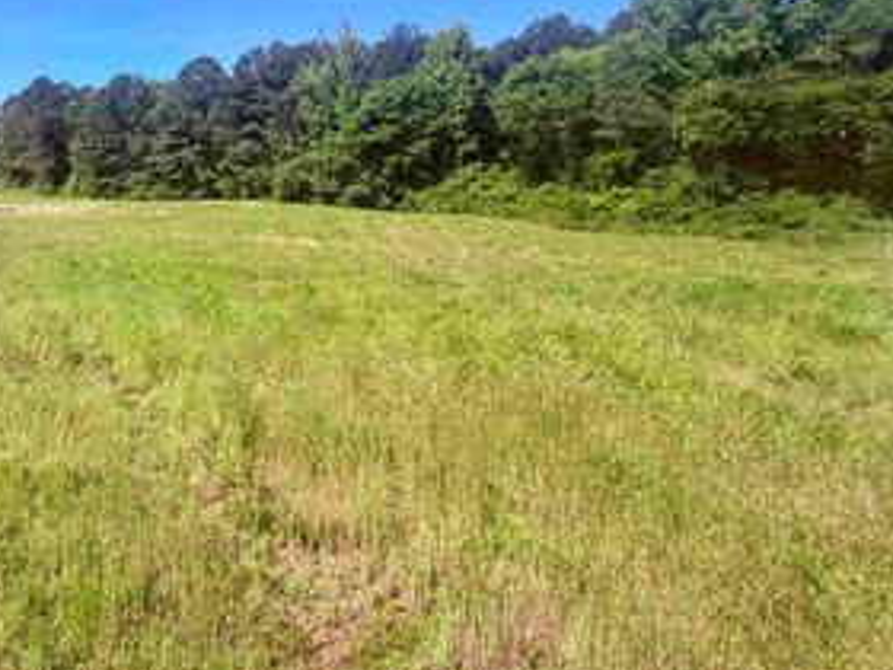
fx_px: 645
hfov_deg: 62.7
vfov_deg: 53.7
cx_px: 163
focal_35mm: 25
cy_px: 219
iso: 32
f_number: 2.2
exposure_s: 1/770
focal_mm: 2.22
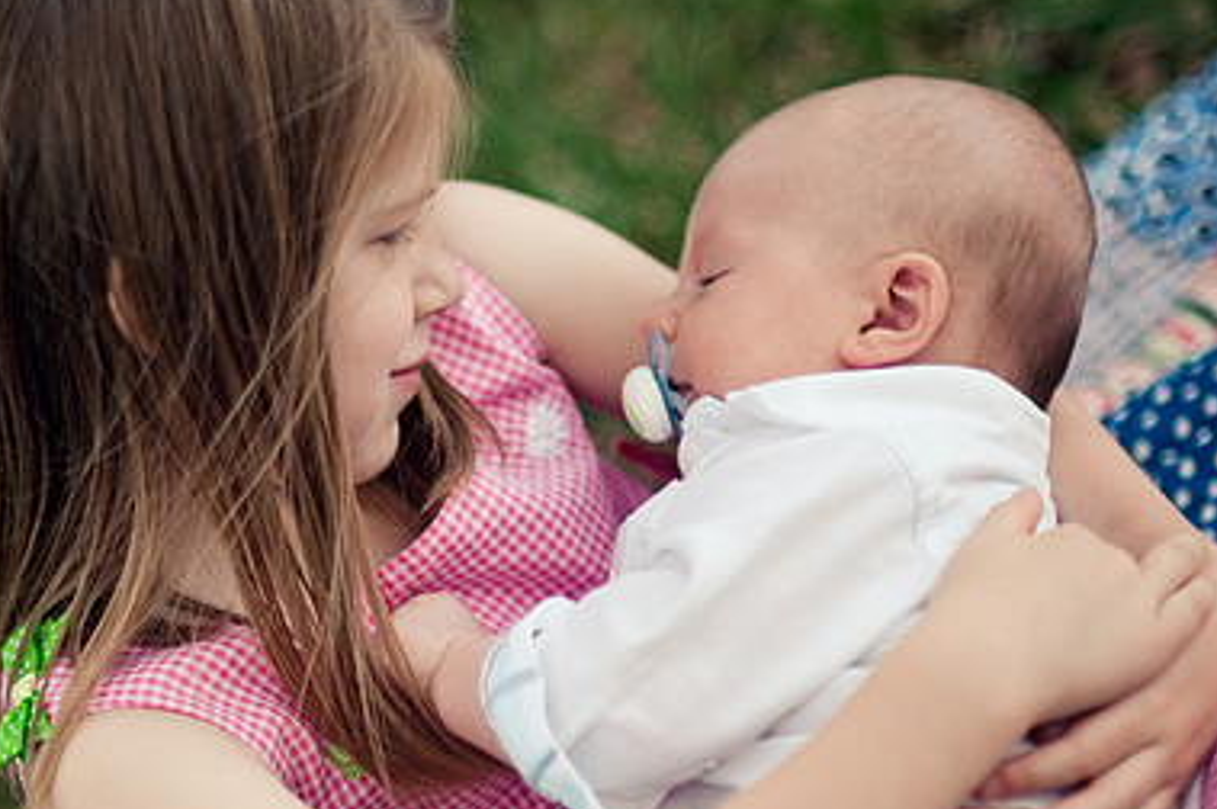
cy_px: 424
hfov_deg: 15.8
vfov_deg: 10.5
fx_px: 4391
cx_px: 530
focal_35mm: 130
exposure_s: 1/1600
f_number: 1.8
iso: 200
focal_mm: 85
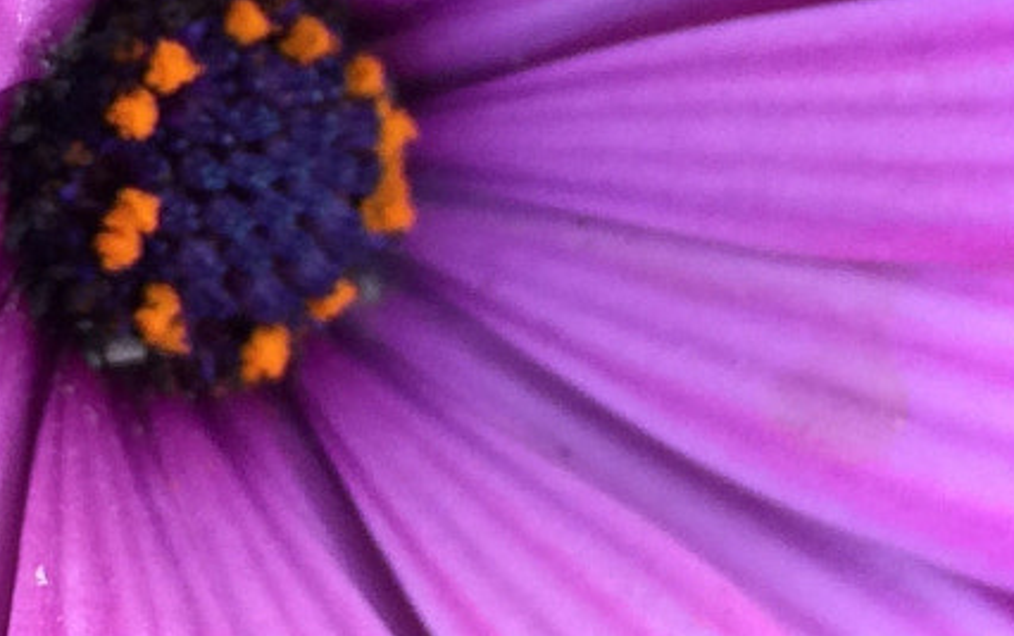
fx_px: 3181
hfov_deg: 18.0
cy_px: 195
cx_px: 305
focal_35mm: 115
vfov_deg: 11.4
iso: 40
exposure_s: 1/50
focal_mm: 4.15
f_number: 2.2
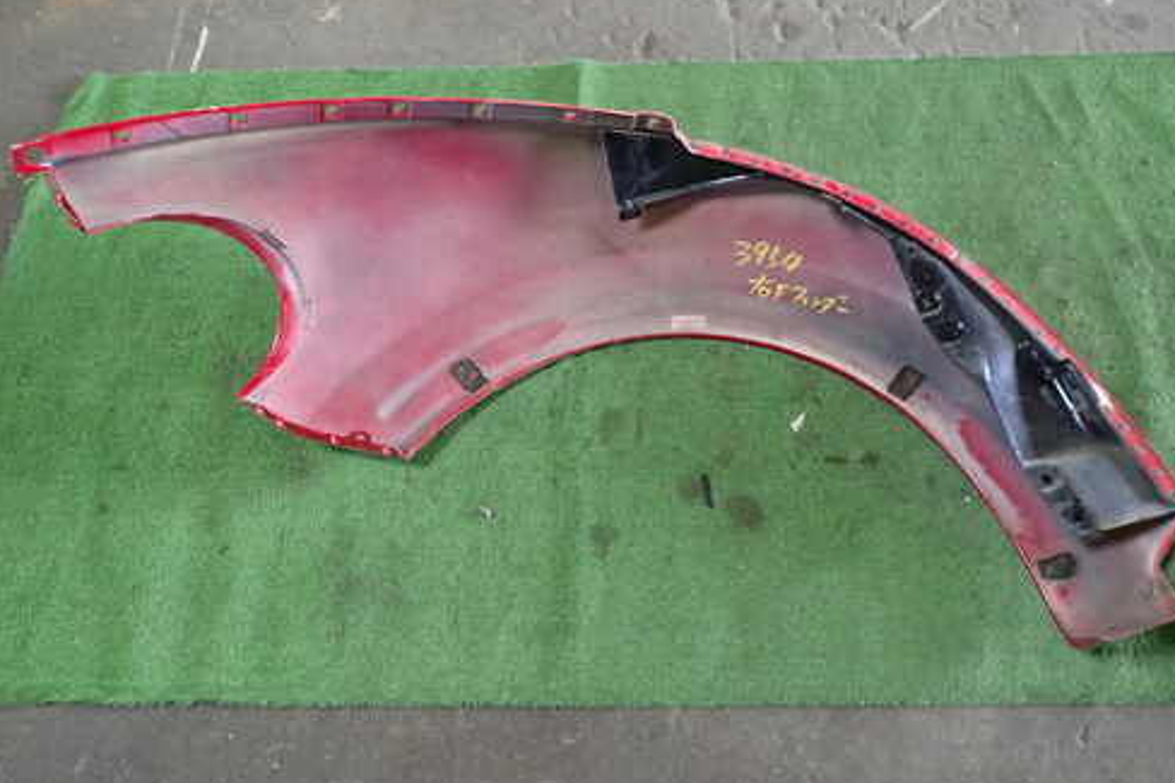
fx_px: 1044
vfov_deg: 40.9
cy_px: 318
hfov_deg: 58.6
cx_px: 643
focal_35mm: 32
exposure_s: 1/30
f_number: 2
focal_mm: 4.5
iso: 200
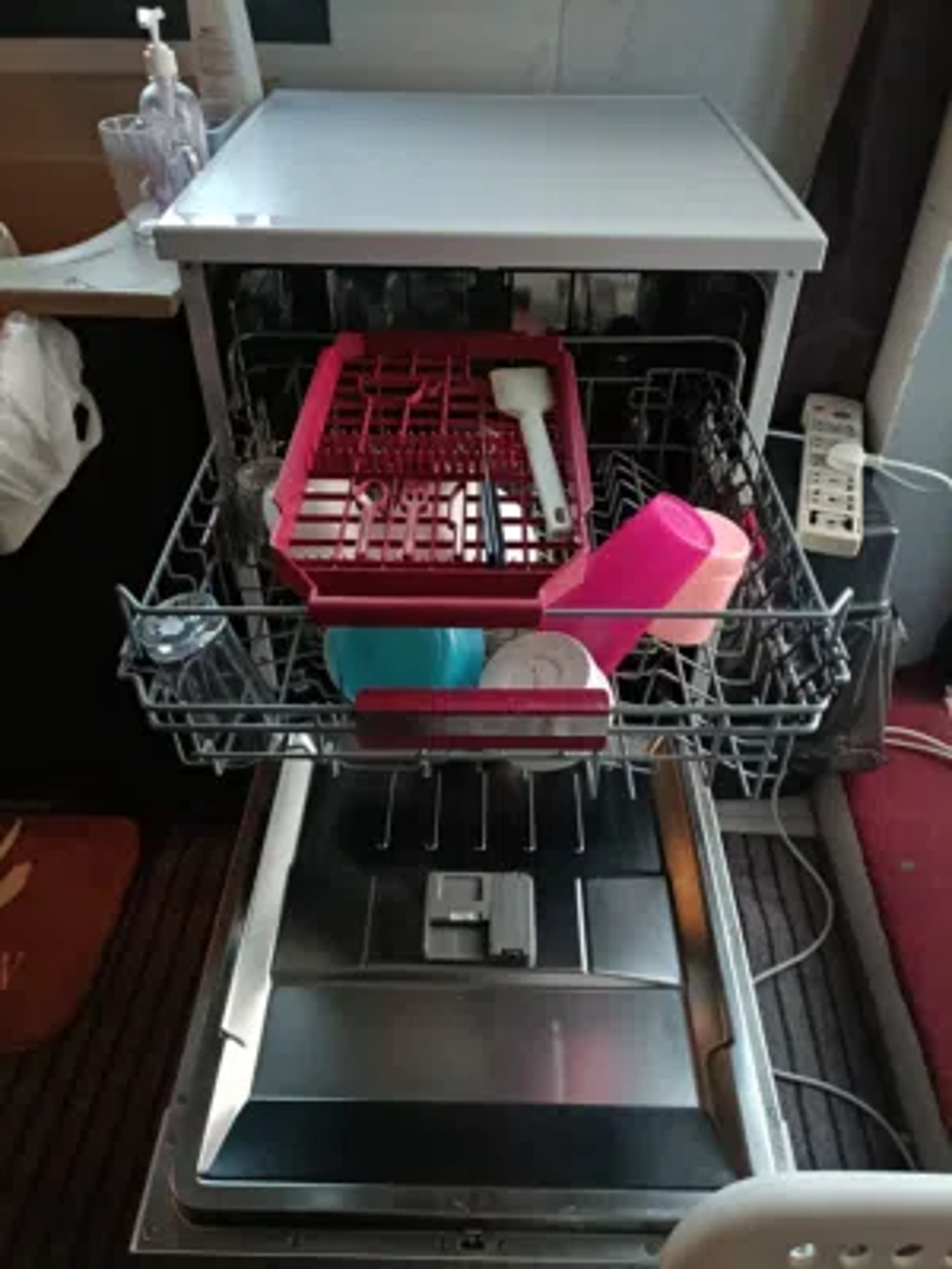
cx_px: 476
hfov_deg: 54.9
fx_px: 917
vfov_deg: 69.4
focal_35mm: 25
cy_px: 634
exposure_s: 1/33.3
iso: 3200
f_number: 1.7
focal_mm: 4.7
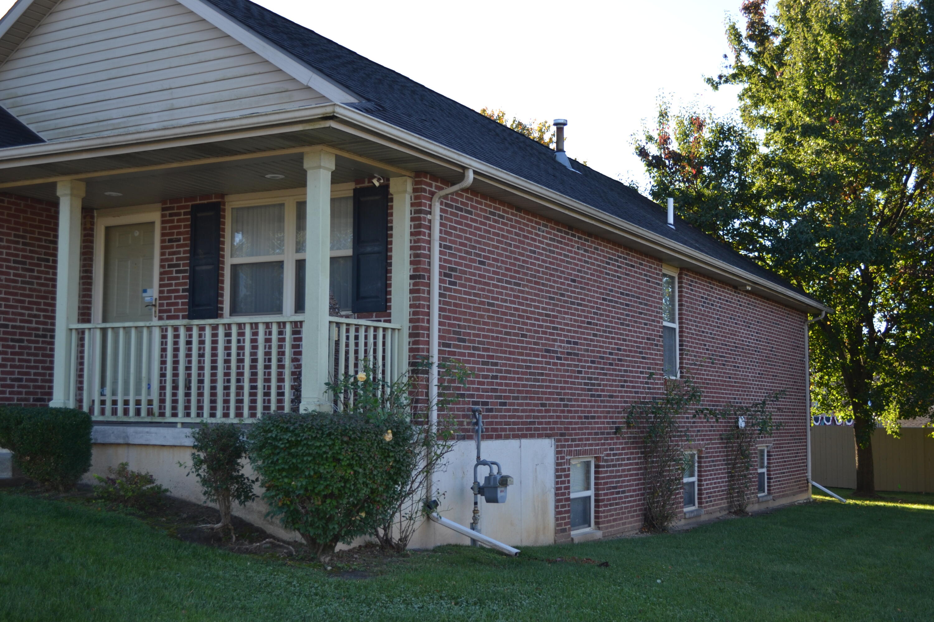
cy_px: 311
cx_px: 467
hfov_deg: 43.6
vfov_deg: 29.9
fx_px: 1167
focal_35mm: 45
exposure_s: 1/160
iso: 100
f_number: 4.5
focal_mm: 30
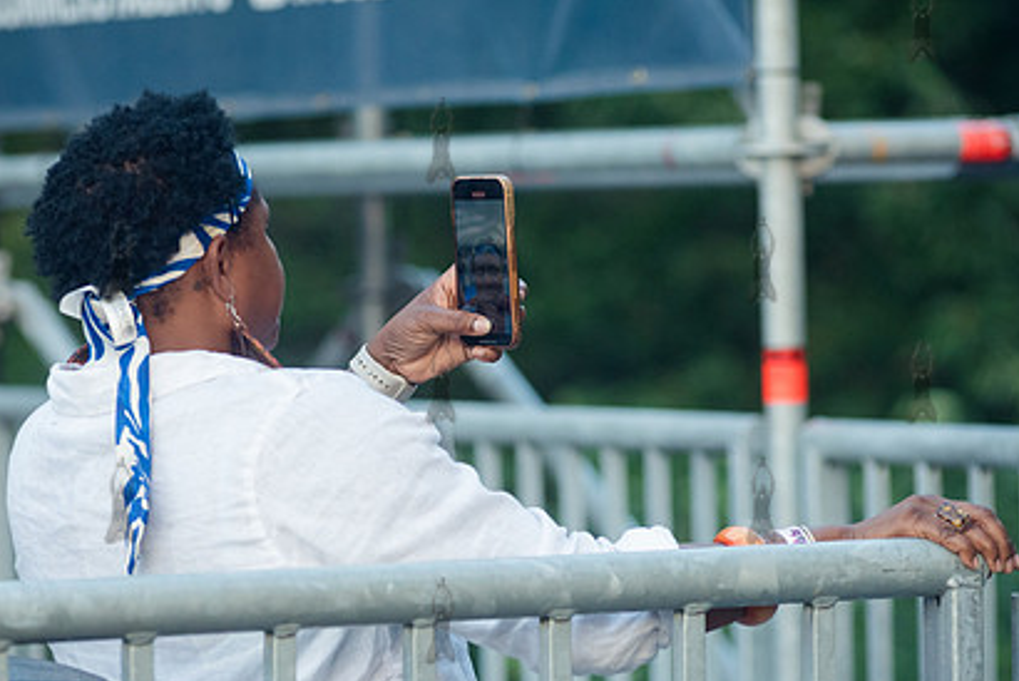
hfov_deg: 10.0
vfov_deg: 6.7
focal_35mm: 205
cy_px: 379
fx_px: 5807
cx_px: 440
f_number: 4
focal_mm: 145
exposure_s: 1/500
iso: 2000
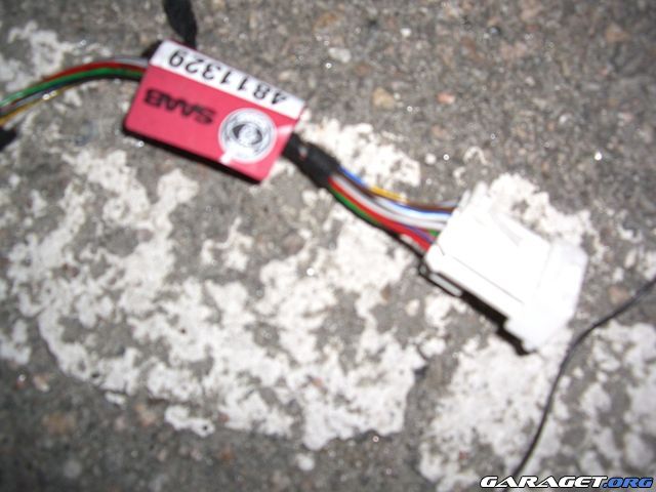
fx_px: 720
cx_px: 328
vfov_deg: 37.7
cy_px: 246
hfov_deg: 49.0
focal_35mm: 38
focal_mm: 7.9
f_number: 2.8
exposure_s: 1/60
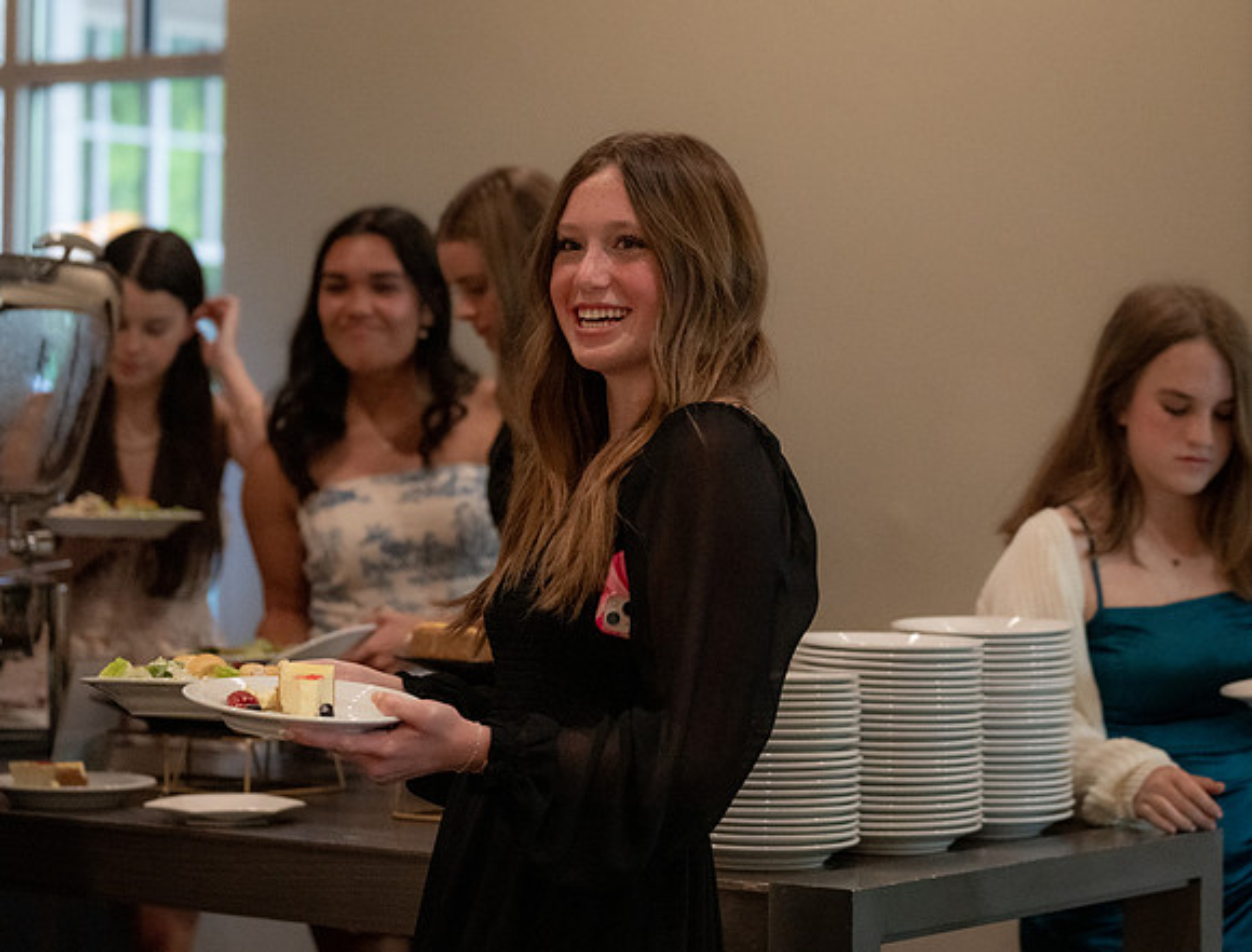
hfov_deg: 19.9
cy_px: 344
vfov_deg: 15.2
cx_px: 664
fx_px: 3568
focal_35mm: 98
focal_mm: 70
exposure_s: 1/320
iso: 4000
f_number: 2.8
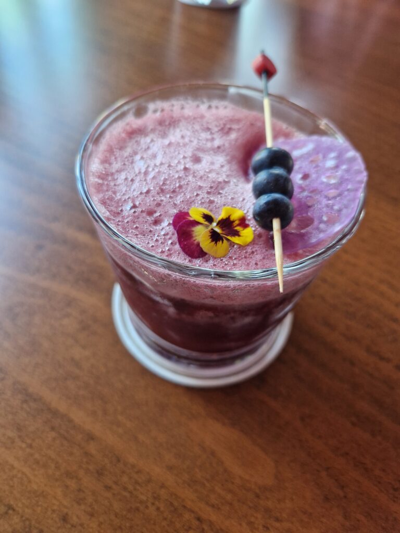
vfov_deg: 73.9
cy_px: 266
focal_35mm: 23
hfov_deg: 58.9
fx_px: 354
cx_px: 200
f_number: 1.8
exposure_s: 1/100
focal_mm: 5.4
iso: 250
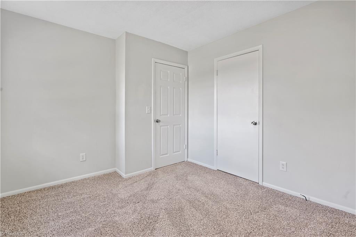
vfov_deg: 73.7
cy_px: 118
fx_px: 158
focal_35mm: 16
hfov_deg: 96.8
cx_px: 178
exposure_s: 1/2.5
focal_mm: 16
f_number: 8
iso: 100
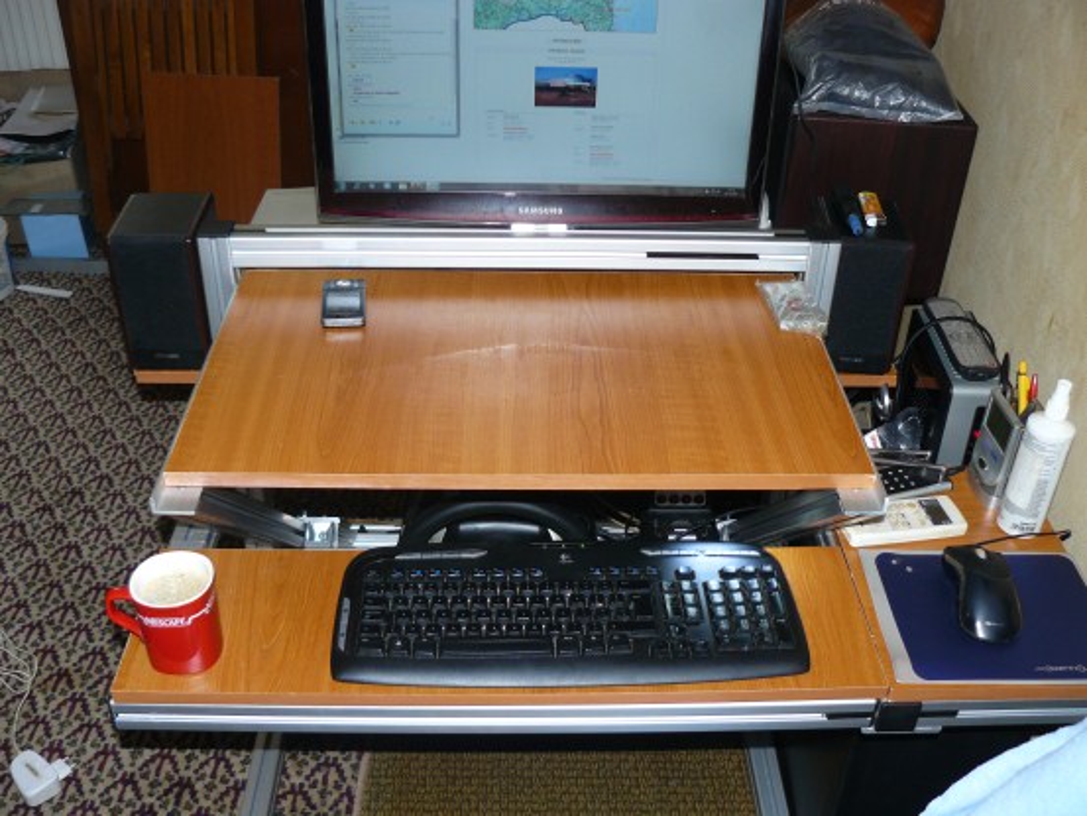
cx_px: 544
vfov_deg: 39.7
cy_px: 408
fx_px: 1131
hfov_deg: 51.3
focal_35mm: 36
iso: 100
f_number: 2.8
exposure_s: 1/30
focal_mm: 6
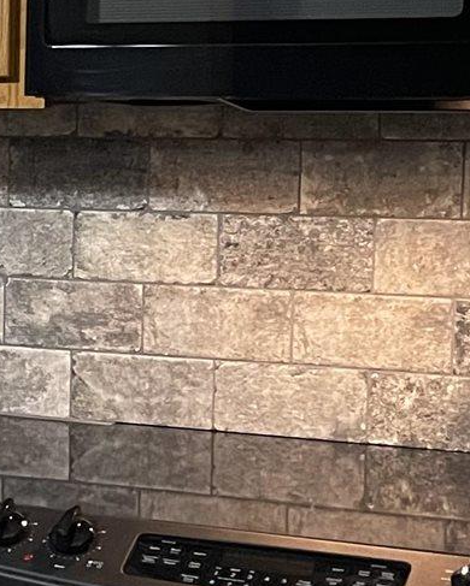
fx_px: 2085
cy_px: 320
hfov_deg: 11.8
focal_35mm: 120
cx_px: -398
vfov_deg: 16.0
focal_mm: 5.1
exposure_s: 1/60
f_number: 1.6
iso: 500
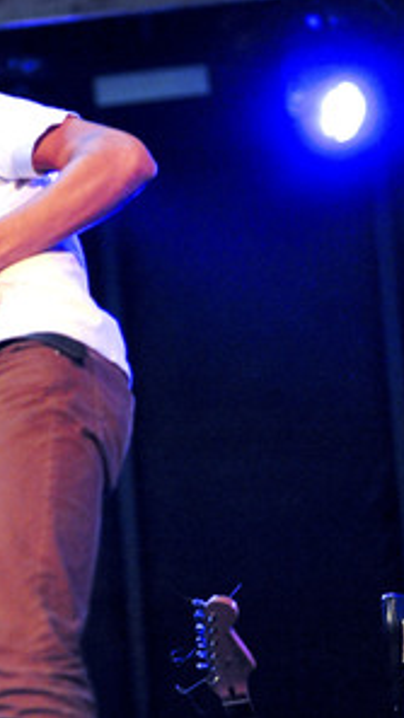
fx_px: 2572
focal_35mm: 135
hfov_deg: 8.9
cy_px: 358
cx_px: -25
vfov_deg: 15.9
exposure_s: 1/250
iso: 6400
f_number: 1.8
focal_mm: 85
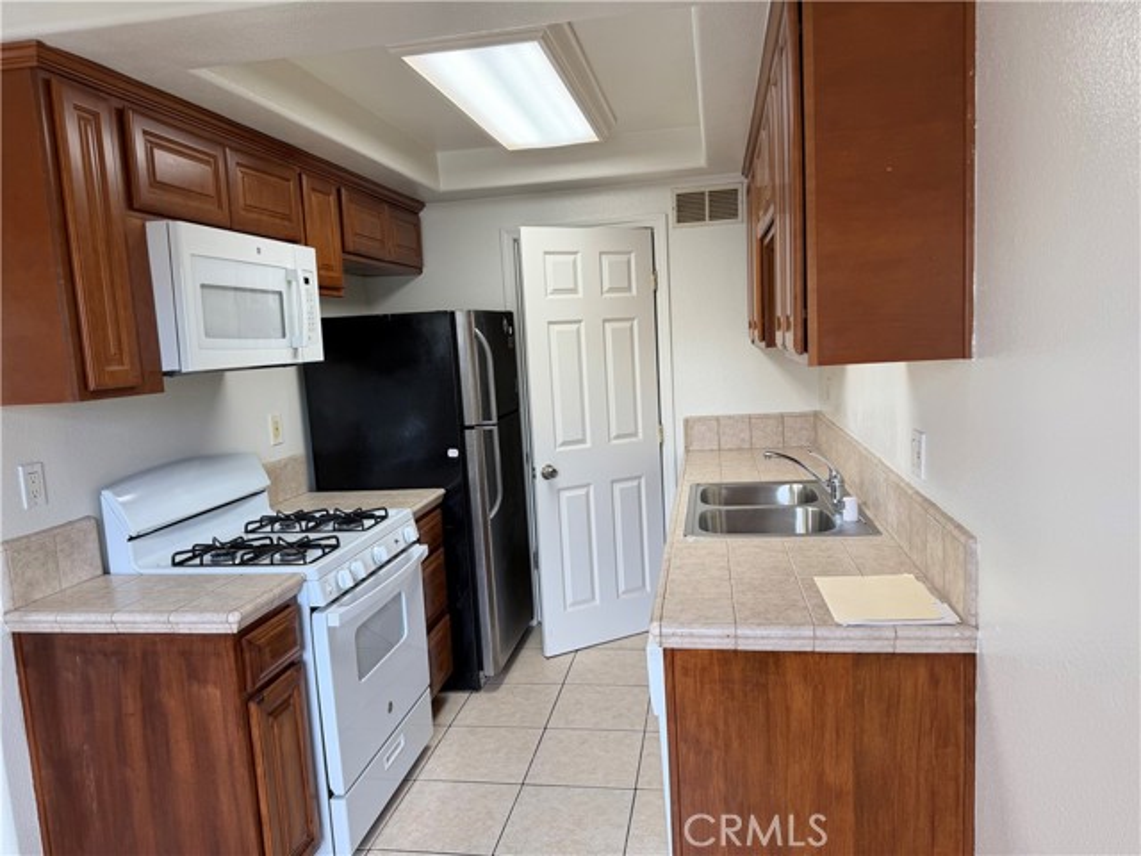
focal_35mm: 24
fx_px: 791
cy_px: 428
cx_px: 570
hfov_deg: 71.6
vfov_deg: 56.8
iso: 80
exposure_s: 1/120
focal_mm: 6.76
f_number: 1.78
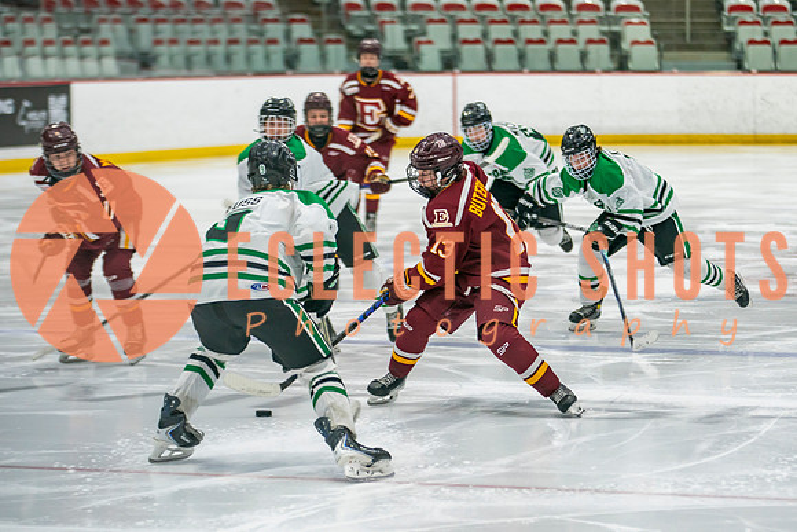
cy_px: 244
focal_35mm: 182
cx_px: 552
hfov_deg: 11.3
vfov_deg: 7.5
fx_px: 4032
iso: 800
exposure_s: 1/640
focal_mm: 125
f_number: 2.8
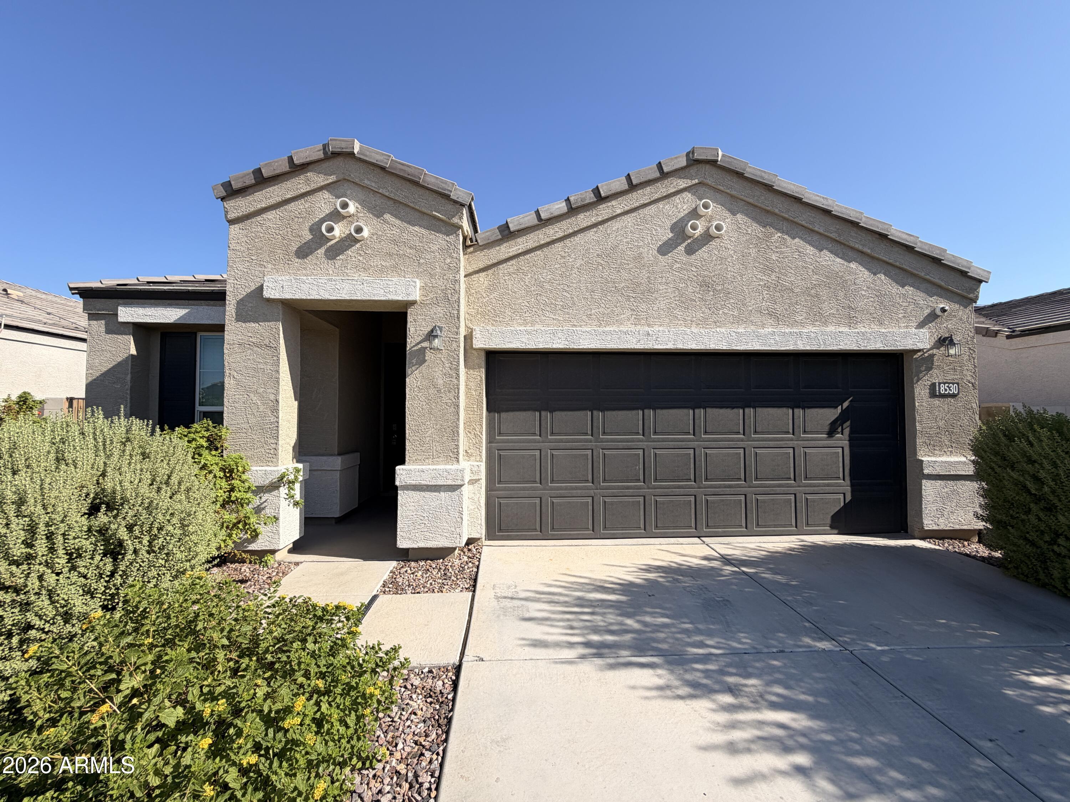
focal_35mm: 14
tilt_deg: +2.7
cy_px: 401
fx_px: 433
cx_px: 535
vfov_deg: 85.7
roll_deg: +0.9
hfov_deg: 102.1
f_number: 2.2
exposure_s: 1/770
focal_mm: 2.22
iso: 25
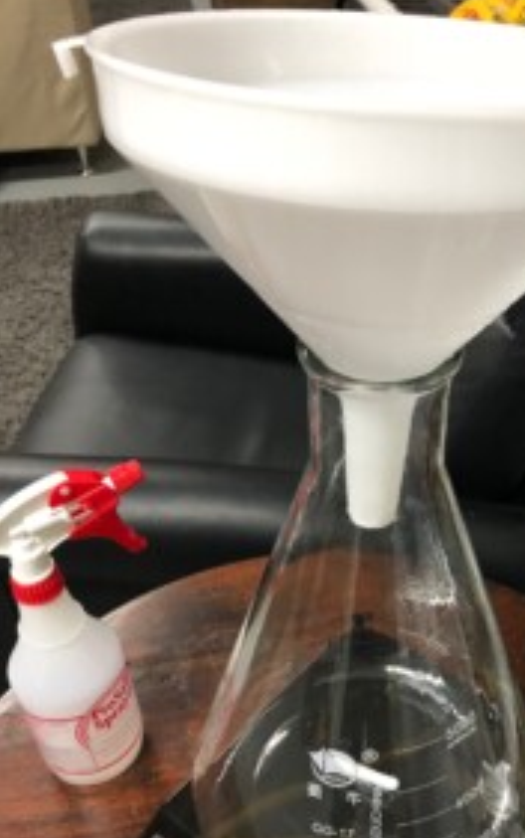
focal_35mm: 38
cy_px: 483
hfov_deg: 32.9
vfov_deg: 51.3
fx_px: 869
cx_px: 400
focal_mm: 3.99
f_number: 1.8
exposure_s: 1/15
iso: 80
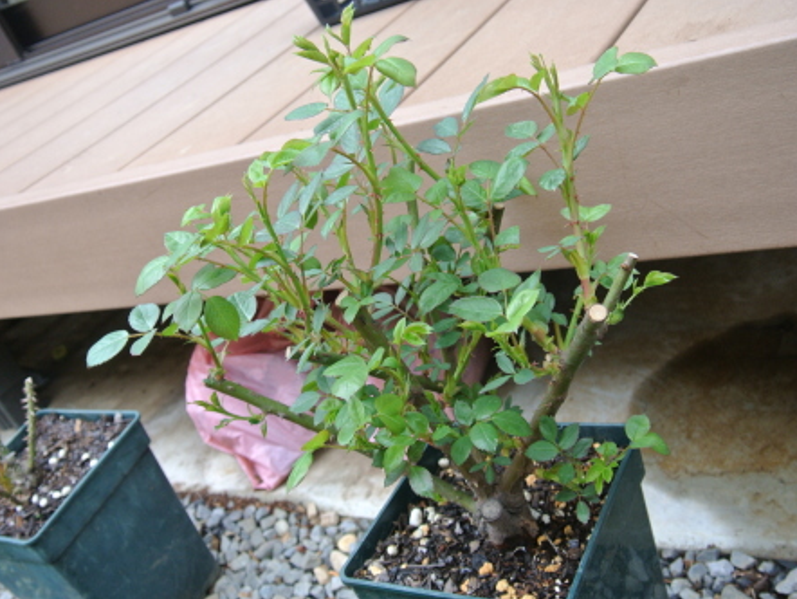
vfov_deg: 38.7
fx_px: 852
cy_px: 300
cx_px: 397
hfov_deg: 50.1
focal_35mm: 37
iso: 280
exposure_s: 1/60
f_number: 3.8
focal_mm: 12.7
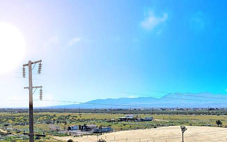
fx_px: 278
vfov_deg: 27.4
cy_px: 133
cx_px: 143
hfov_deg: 44.0
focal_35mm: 45
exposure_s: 1/6400
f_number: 1.8
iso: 140
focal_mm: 8.67
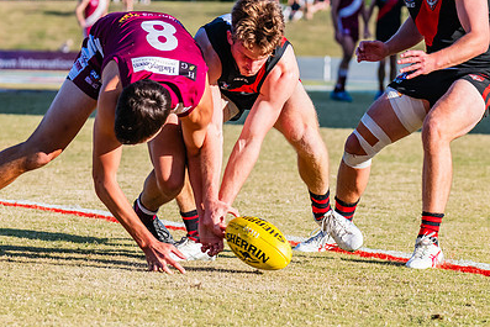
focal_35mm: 278
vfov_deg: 4.9
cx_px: 183
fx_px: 3785
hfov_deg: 7.4
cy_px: 136
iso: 800
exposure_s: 1/1600
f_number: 7.1
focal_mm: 170
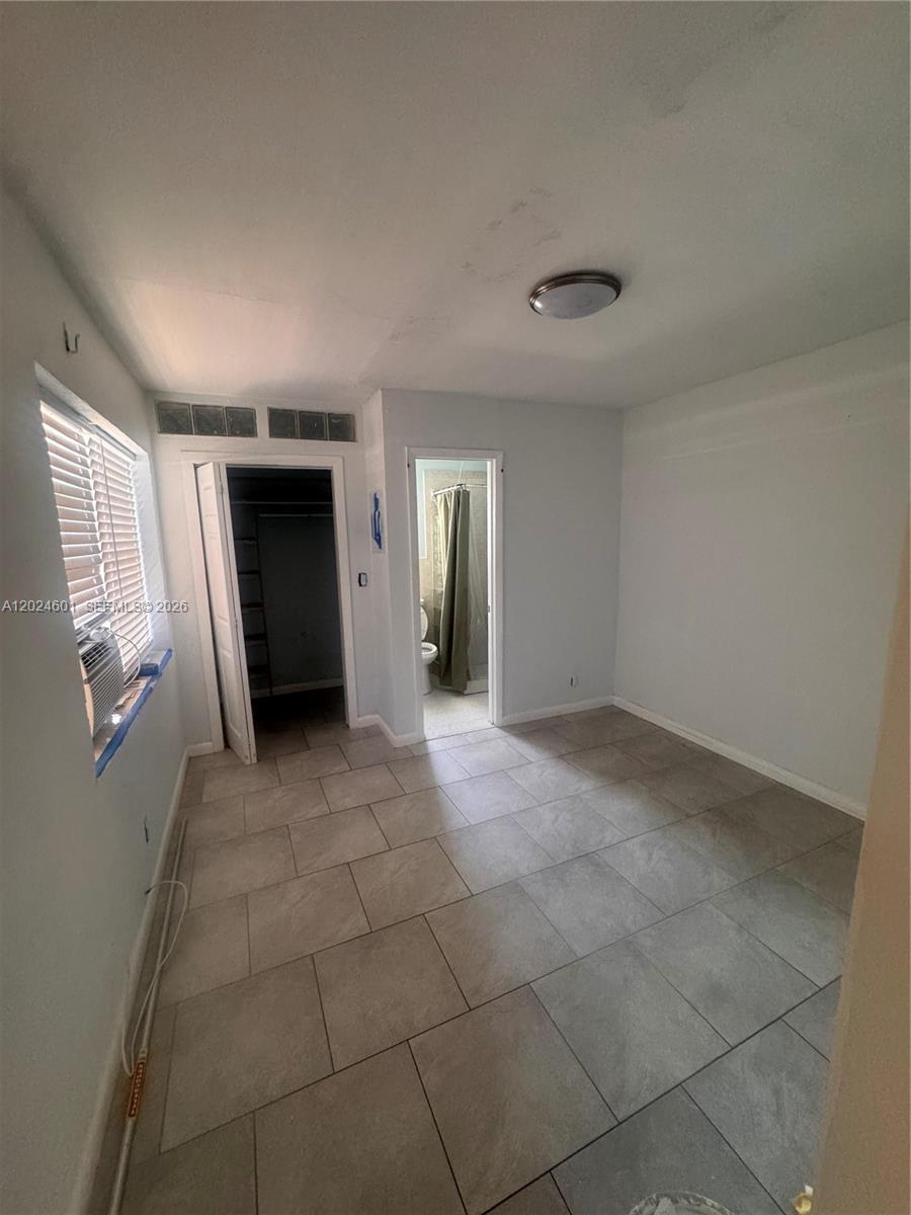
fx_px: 491
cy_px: 608
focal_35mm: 14
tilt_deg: -9.6
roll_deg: +1.8
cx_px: 456
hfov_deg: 85.7
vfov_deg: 102.1
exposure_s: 1/60
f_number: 2.2
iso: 500
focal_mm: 2.22
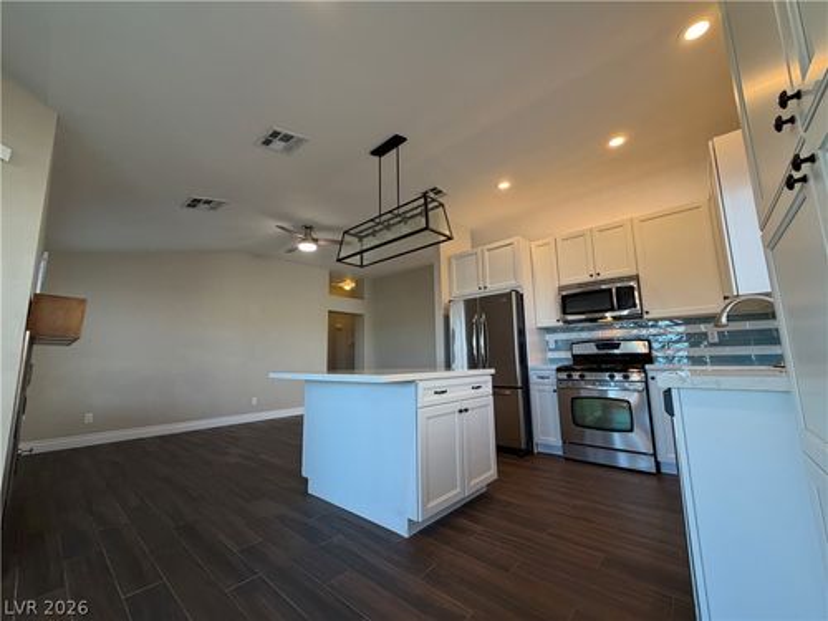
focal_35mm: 14
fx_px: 335
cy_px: 310
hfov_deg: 102.1
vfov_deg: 85.7
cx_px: 414
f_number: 2.2
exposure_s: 1/120
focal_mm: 2.22
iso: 250
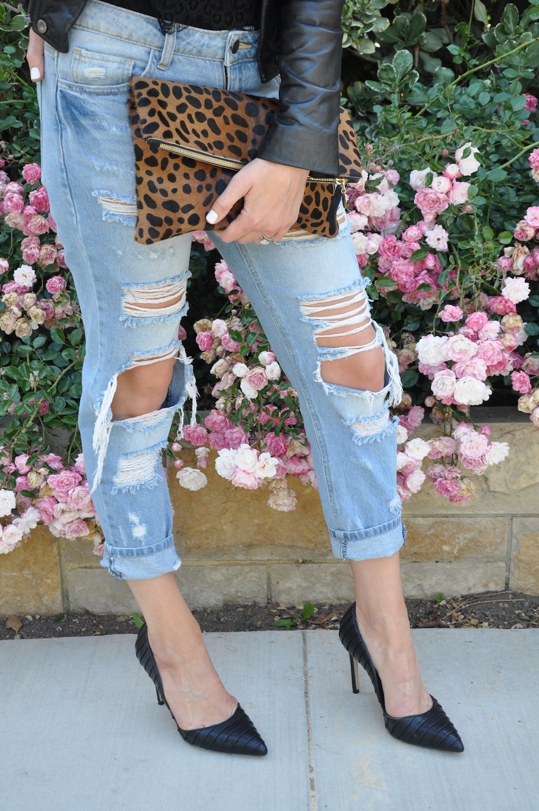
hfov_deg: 22.6
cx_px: 270
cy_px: 406
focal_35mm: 60
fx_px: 1351
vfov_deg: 33.4
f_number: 7.1
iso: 200
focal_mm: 40
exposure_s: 1/50
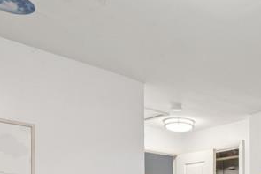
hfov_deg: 35.7
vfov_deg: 23.0
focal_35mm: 52
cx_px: 238
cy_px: 228
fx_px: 377
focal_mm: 10
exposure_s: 1/10
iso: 400
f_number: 8
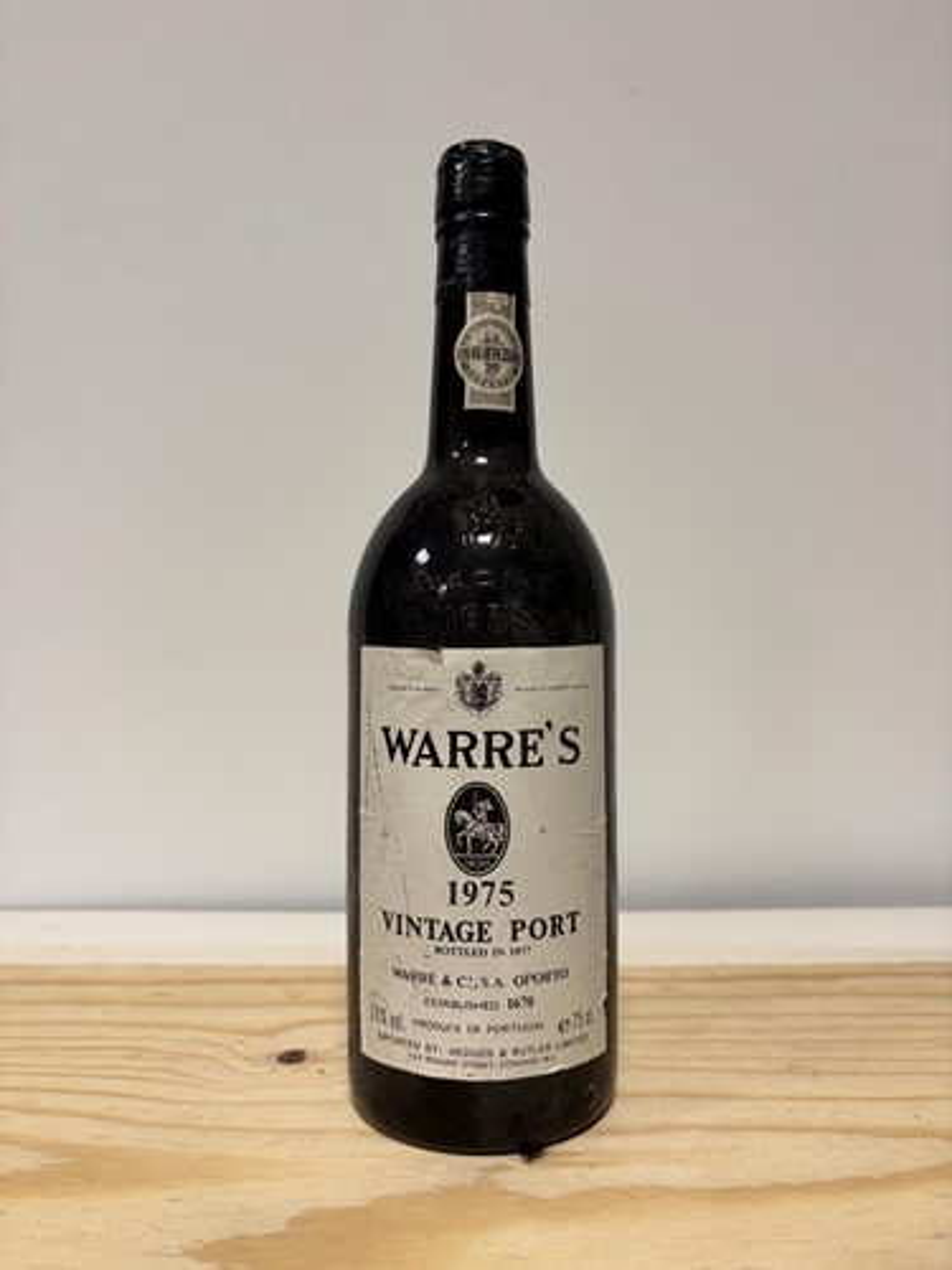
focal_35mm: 26
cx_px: 476
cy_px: 635
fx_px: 953
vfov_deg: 67.3
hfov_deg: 53.1
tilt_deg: -0.3
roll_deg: +1.4
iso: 125
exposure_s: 1/100
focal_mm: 5.96
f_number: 1.6
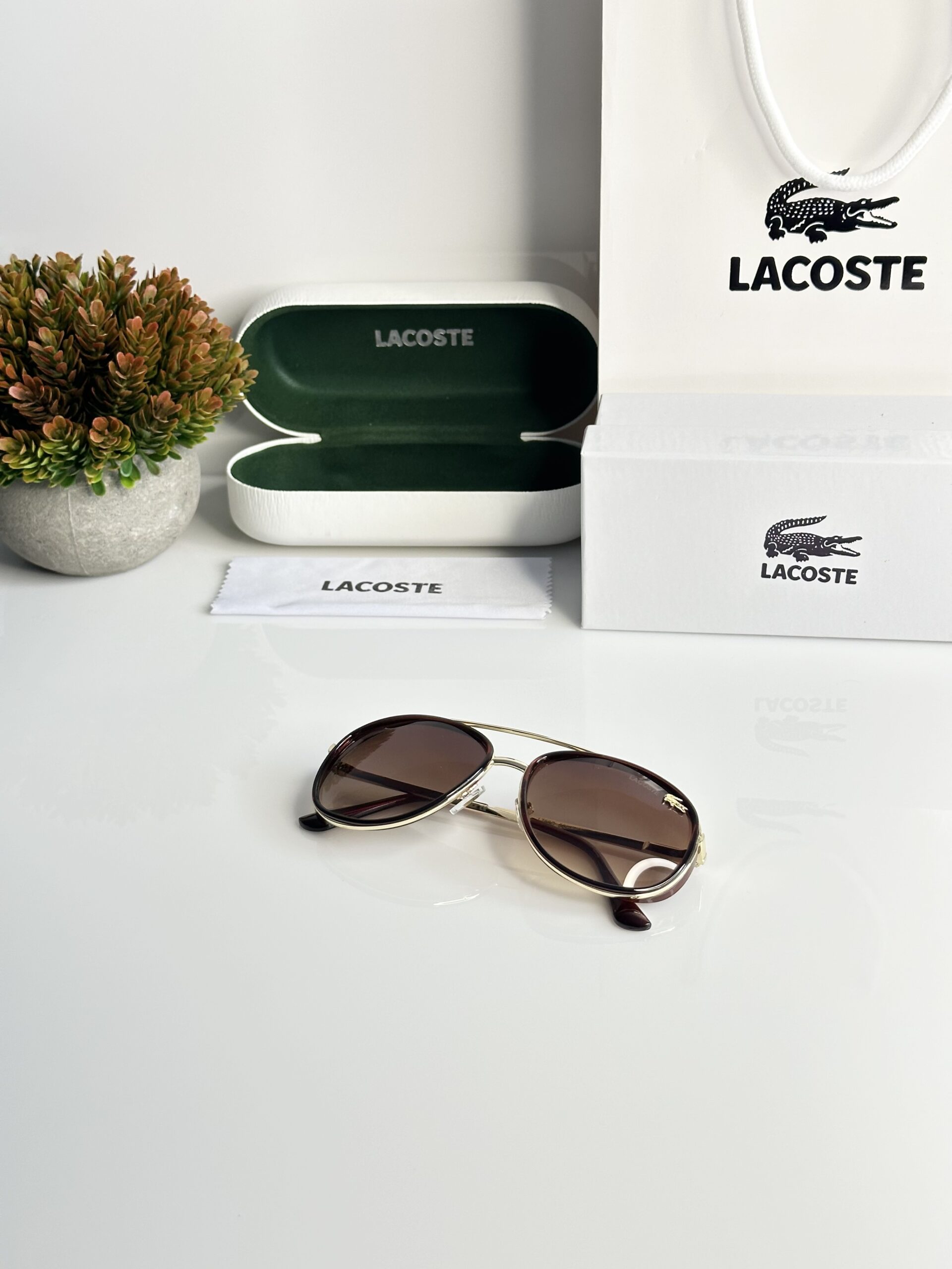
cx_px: 476
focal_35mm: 48
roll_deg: +2.3
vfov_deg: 39.7
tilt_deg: -30.3
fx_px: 1760
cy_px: 634
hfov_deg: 30.3
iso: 100
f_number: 1.78
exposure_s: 1/50
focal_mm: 6.86
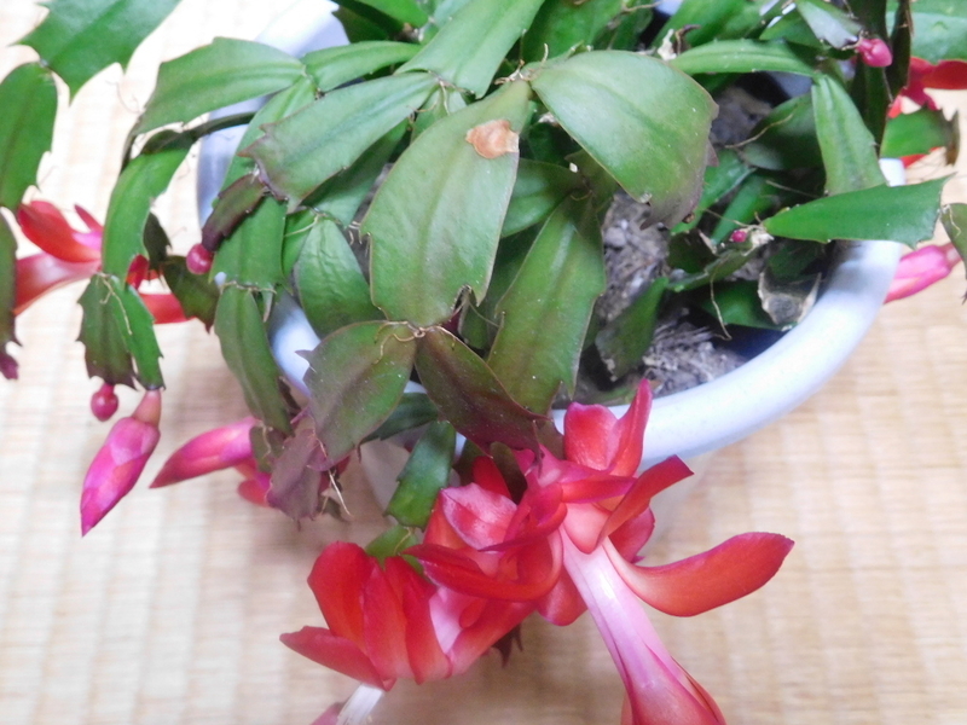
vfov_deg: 36.0
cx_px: 484
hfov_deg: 46.8
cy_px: 362
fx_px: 1117
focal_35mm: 40
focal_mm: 7.1
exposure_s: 1/8
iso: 720
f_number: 3.9
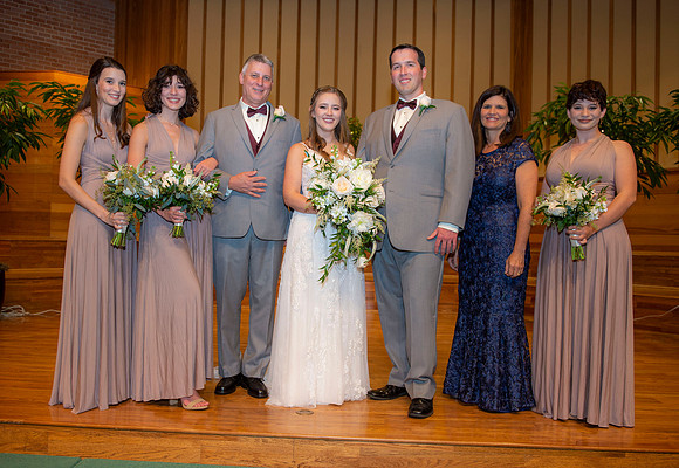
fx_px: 613
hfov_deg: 57.9
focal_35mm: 32
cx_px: 317
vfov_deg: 41.8
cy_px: 239
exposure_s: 1/160
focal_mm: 28
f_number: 3.5
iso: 800
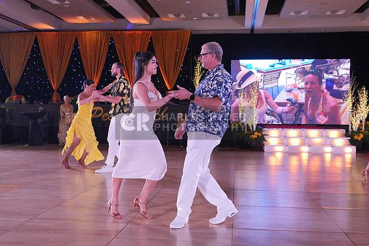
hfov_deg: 46.4
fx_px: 431
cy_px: 123
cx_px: 184
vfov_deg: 31.9
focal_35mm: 42
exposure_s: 1/400
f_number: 4
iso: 2000
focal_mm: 28
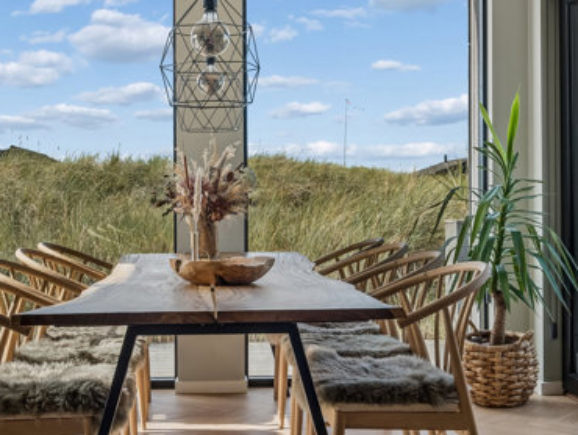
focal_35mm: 54
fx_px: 902
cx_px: 197
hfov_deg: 35.2
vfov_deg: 27.0
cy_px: 178
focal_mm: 26
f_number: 8
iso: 400
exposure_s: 1/160
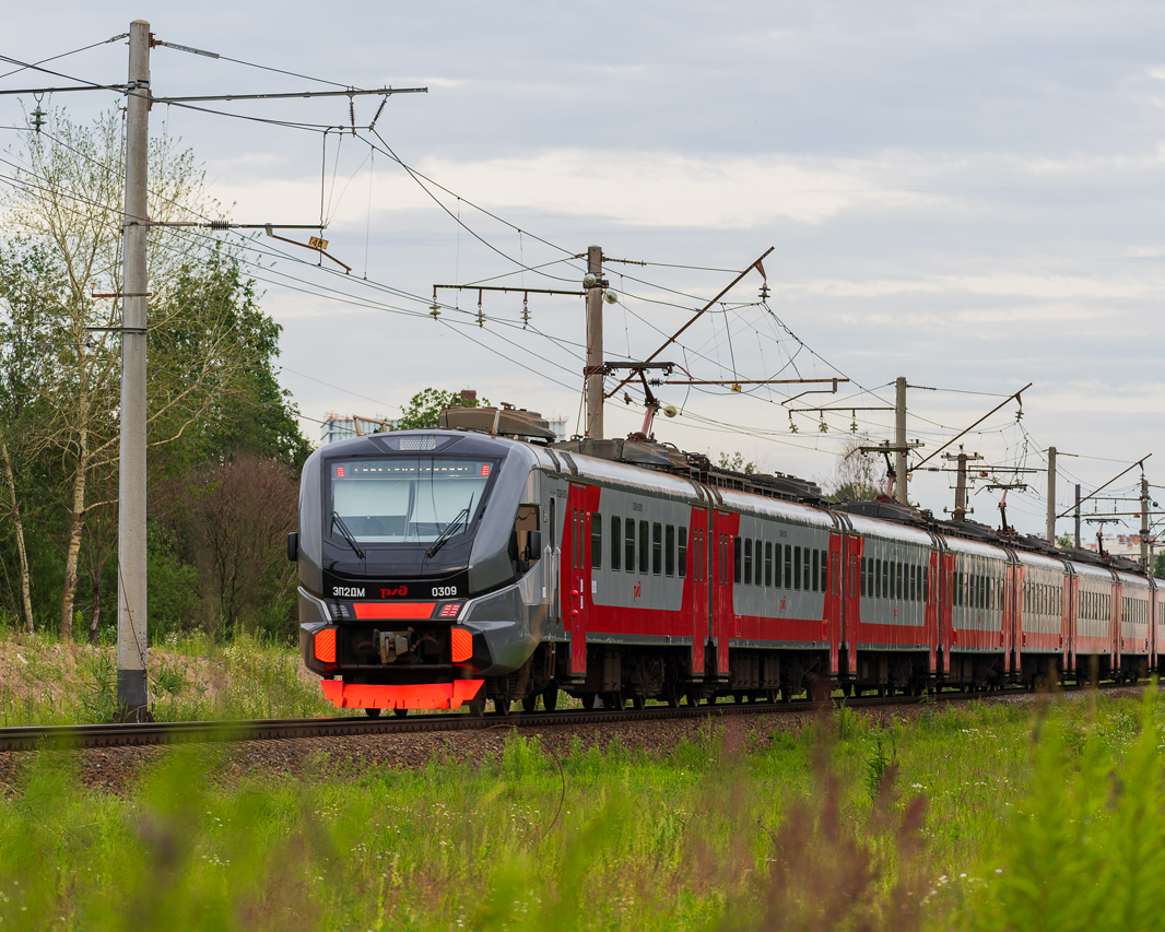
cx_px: 636
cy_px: 465
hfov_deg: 11.5
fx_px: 5786
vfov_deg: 9.2
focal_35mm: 168
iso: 320
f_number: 6.3
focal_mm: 148.7
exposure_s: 1/500
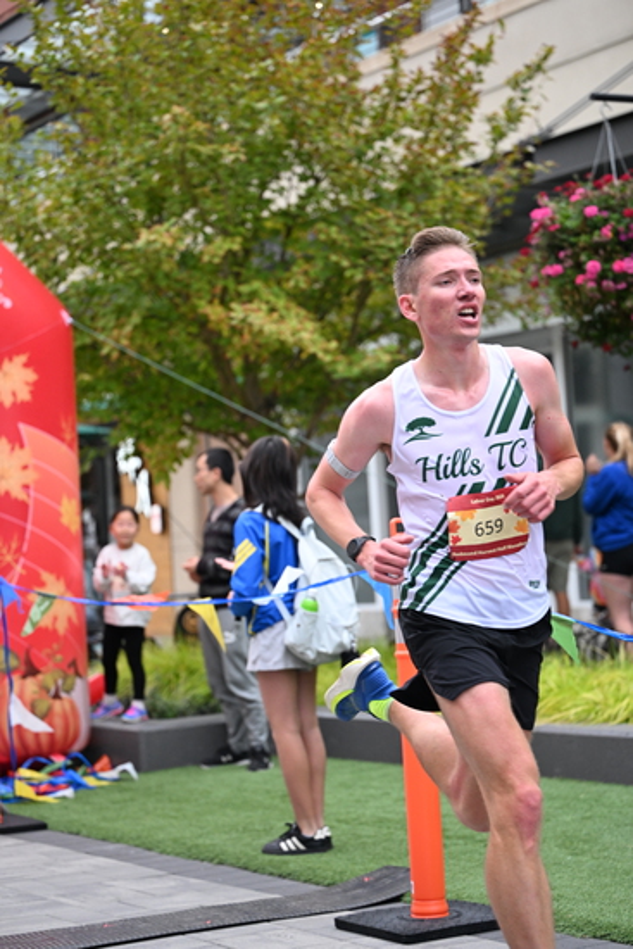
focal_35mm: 75
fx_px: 1977
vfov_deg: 27.0
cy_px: 474
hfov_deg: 18.2
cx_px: 316
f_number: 2.8
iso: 1600
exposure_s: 1/800
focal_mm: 75
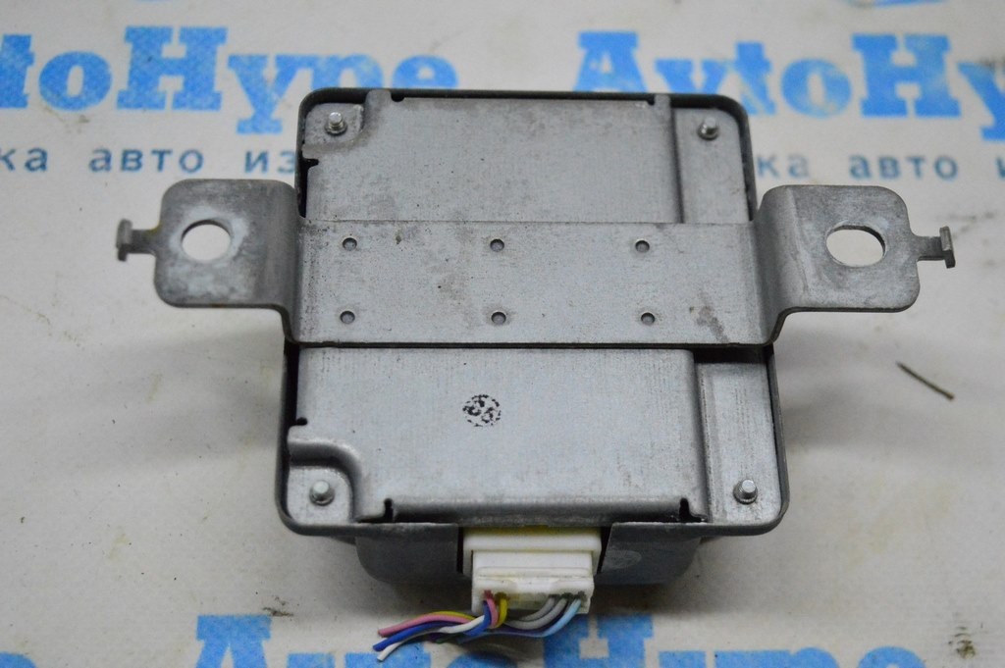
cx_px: 502
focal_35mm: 60
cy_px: 334
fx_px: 1674
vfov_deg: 22.6
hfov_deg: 33.4
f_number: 4.8
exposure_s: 1/1000
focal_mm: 40
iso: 6400
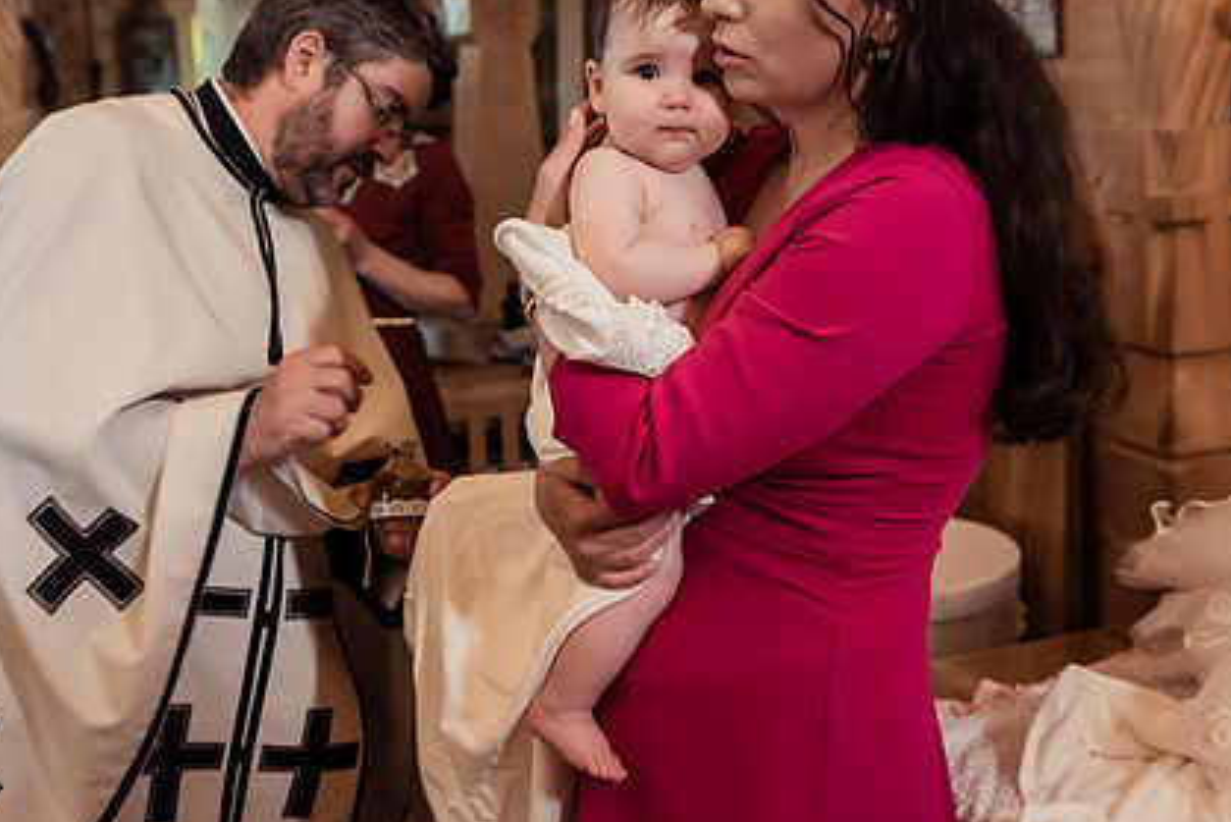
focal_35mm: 41
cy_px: 267
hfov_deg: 47.4
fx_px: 1402
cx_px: 608
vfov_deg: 32.4
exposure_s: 1/125
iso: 1250
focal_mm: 26
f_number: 2.8
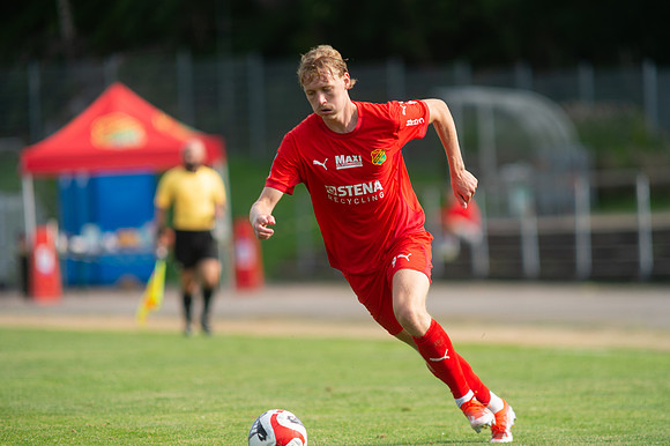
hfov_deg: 4.9
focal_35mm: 420
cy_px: 223
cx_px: 335
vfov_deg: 3.3
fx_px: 7812
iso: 320
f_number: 4
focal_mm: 420
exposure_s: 1/1250
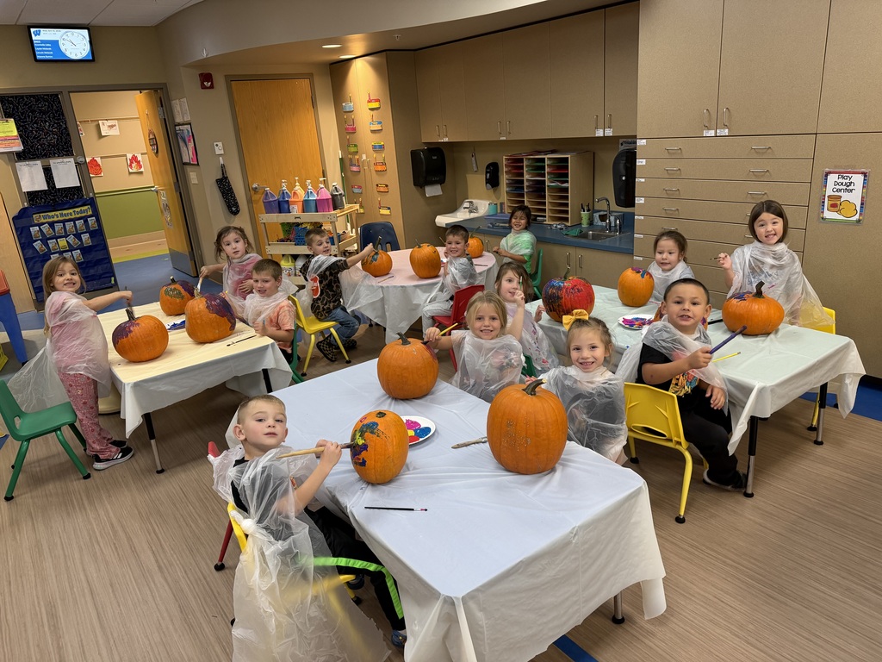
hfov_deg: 71.6
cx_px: 441
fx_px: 612
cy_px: 331
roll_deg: +4.1
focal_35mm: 24
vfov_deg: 56.8
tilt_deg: -20.2
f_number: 1.78
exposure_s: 1/60
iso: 250
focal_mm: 6.76
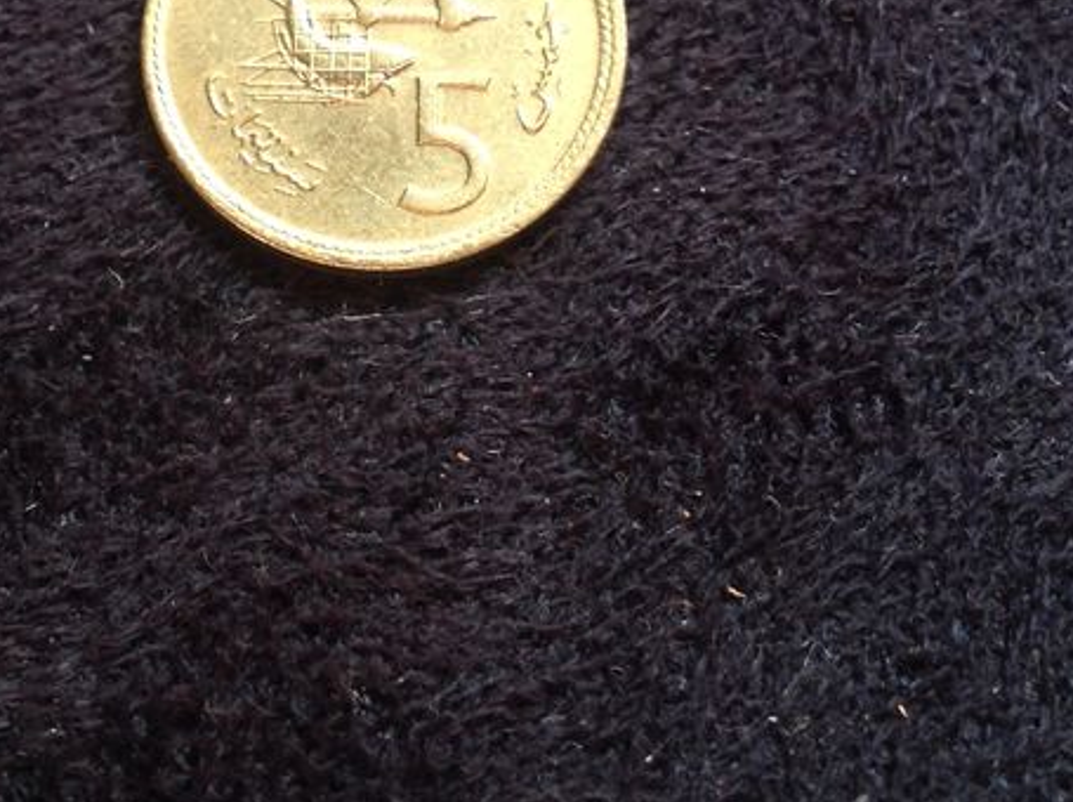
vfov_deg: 18.8
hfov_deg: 25.3
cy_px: 72
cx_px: 375
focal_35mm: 77
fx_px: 2384
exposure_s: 1/30
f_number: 2.4
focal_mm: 4.28
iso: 50
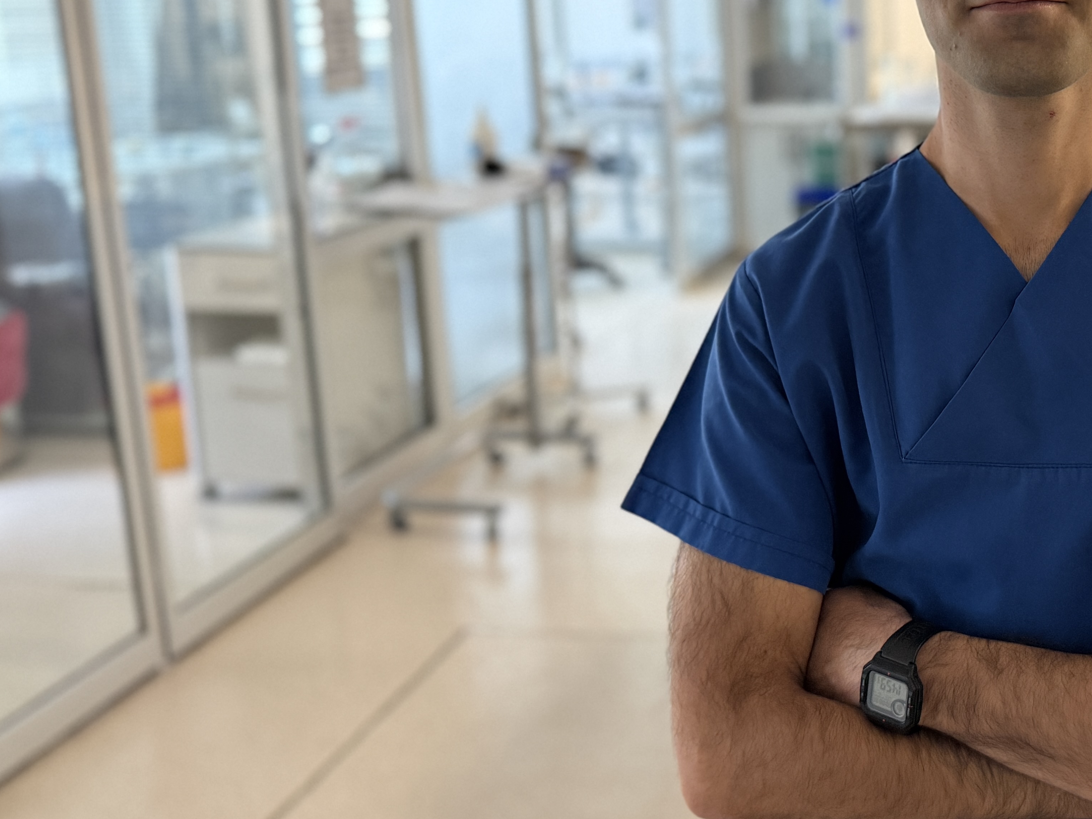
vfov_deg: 31.9
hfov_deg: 39.2
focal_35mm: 45
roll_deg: +0.8
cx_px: 977
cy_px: 265
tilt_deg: -12.0
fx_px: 1420
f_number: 1.78
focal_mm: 6.76
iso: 400
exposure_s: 1/60
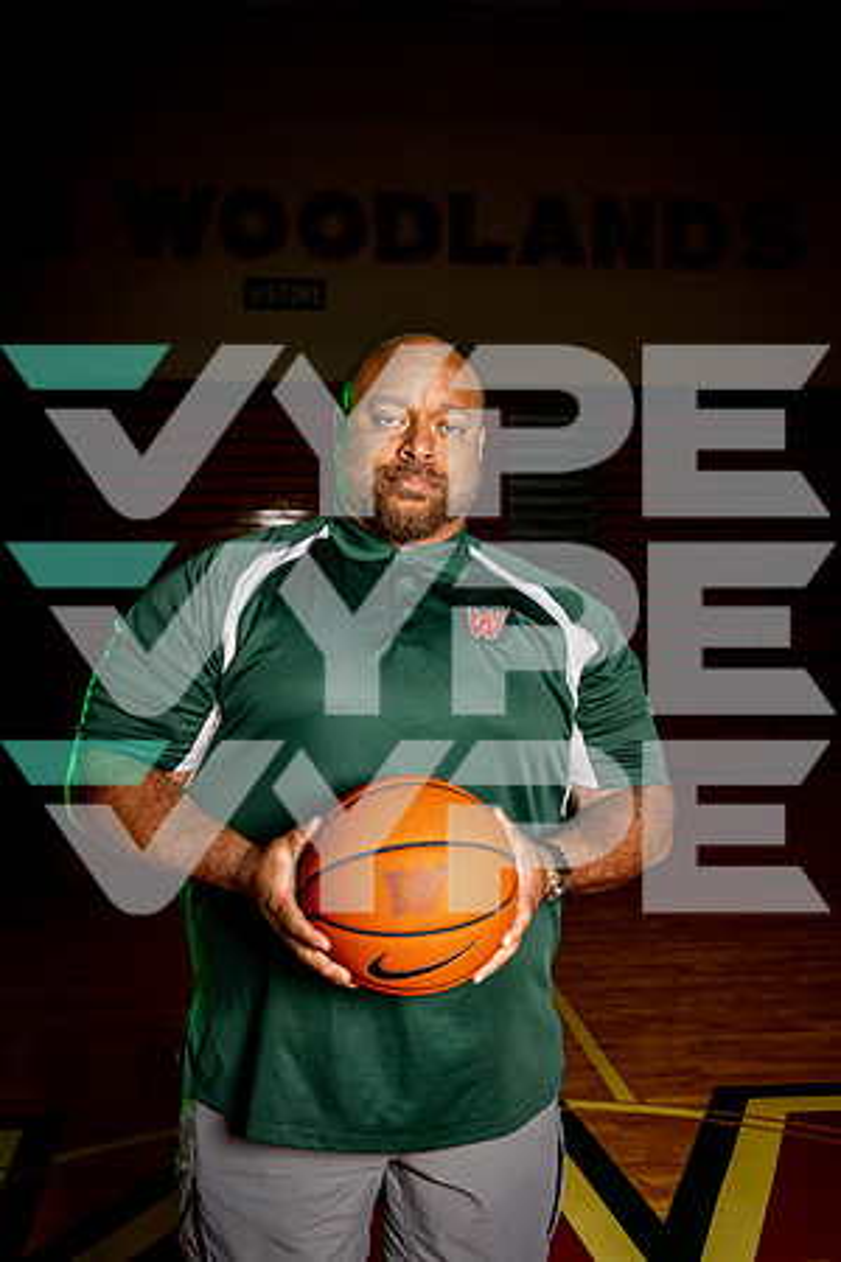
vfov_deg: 45.4
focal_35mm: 43
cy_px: 631
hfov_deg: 31.2
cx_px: 420
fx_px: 1507
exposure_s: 1/250
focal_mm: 43
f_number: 8
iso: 200
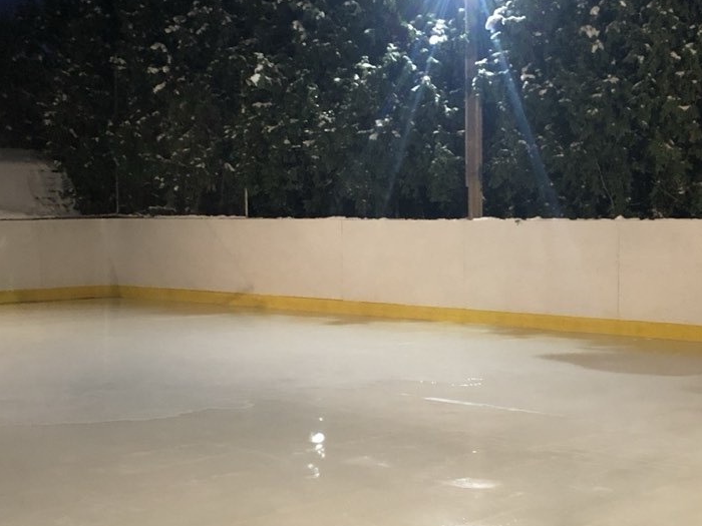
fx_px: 1217
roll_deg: -0.3
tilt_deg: -2.3
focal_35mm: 60
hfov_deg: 32.1
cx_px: 413
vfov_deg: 24.4
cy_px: 303
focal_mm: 3.99
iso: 80
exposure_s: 1/5
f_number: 1.8
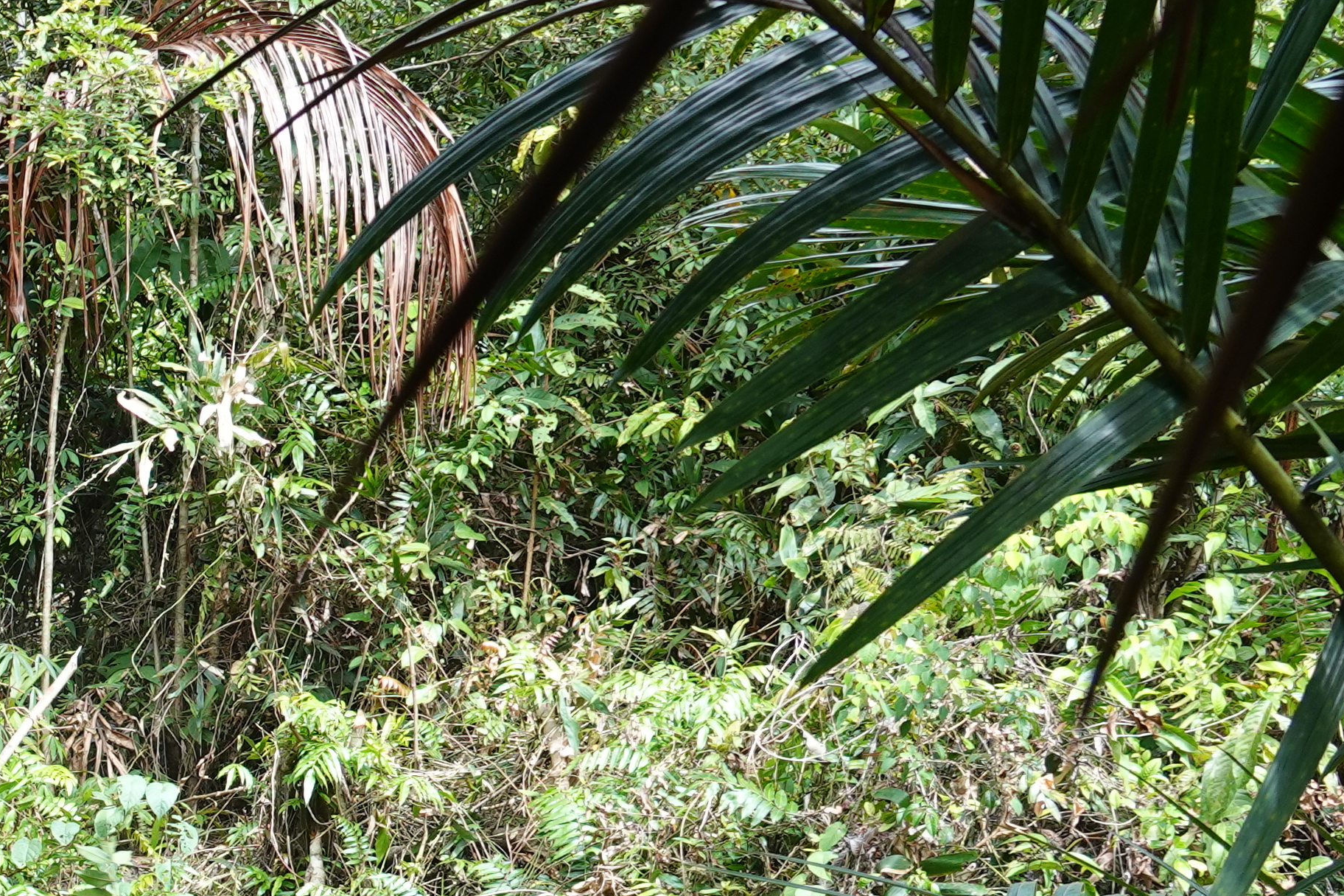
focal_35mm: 93
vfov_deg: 14.3
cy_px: 1072
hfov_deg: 19.6
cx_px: -557
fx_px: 3472
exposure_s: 1/200
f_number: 2.8
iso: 100
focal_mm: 11.26
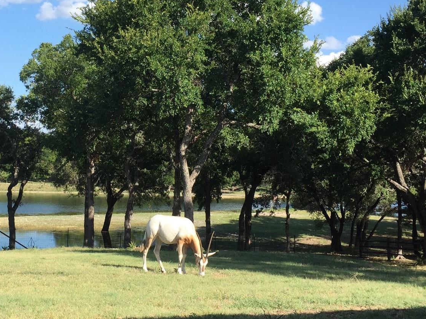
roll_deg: -2.4
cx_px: 131
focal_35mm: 53
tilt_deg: +2.1
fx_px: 652
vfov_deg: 27.5
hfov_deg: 35.7
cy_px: 142
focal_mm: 4.15
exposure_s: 1/1099
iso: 32
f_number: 2.2
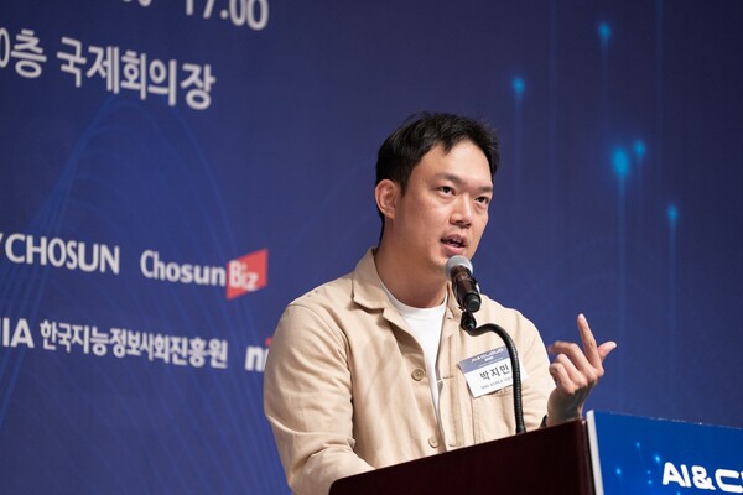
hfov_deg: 10.3
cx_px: 372
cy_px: 248
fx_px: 4127
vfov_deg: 6.9
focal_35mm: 200
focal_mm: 200
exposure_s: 1/125
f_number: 2.8
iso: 1600
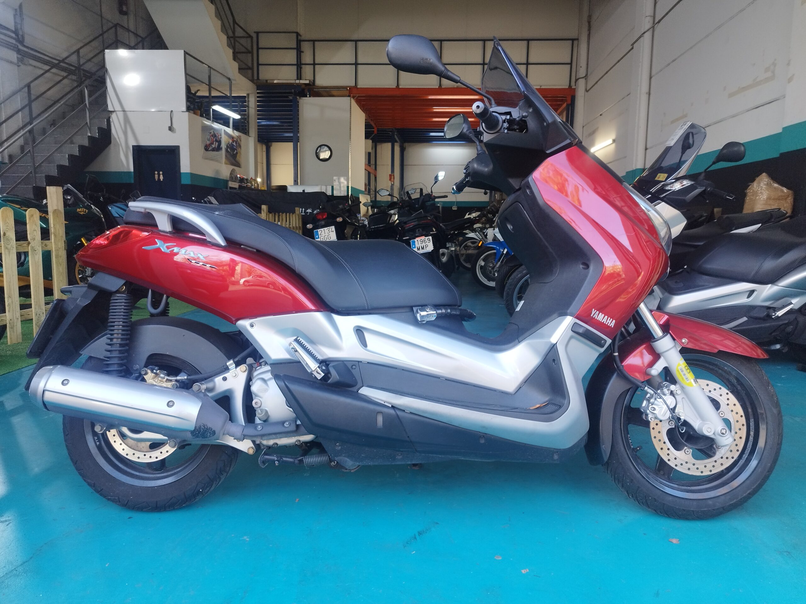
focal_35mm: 25
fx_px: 582
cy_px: 302
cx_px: 403
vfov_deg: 54.9
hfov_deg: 69.4
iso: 80
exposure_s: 1/50
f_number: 1.89
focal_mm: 5.95
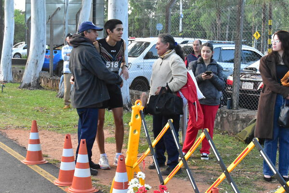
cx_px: 144
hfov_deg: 31.9
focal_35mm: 63
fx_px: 506
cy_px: 96
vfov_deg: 21.6
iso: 8000
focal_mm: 42
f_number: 11
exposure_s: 1/250
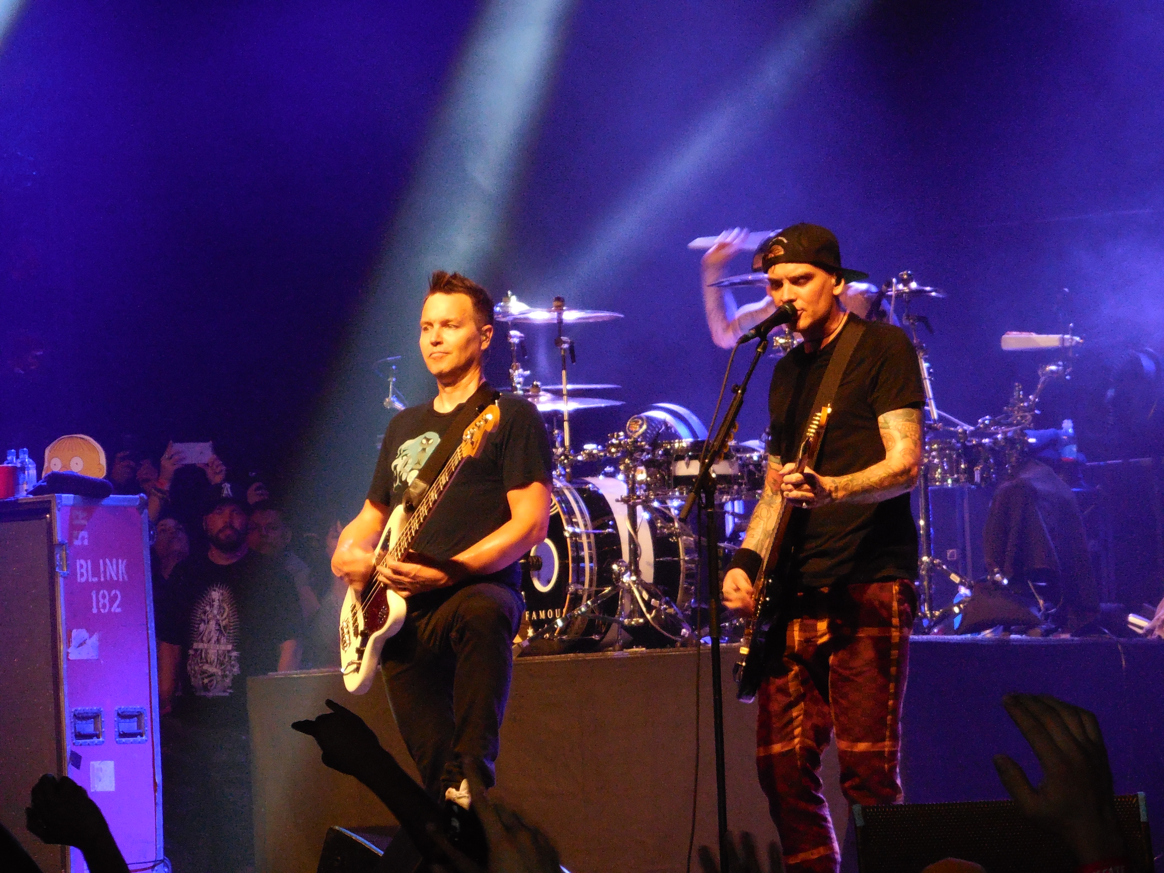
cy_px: 436
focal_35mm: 193
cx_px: 582
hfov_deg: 10.2
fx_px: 6490
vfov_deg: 7.7
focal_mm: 34.4
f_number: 5.5
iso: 1100
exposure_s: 1/60
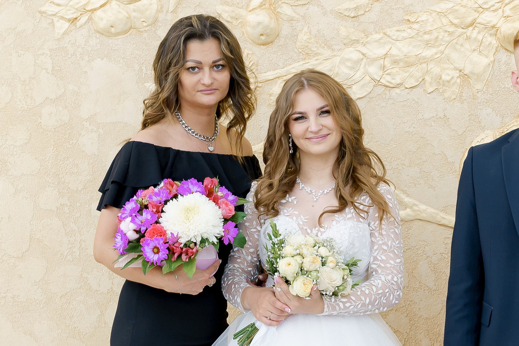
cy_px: 348
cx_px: 489
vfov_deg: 11.4
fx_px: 1715
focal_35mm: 119
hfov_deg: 16.9
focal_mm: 45
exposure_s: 1/125
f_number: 5
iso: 200
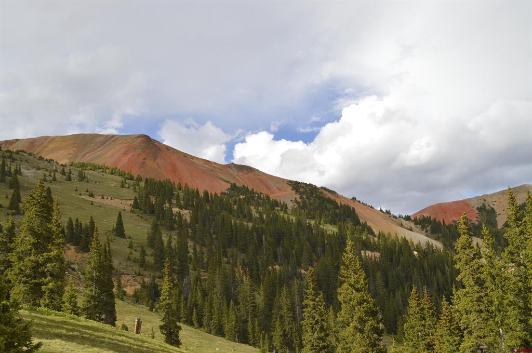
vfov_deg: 36.8
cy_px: 176
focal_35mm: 36
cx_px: 266
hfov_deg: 53.2
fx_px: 531
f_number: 10
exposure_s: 1/200
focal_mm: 24
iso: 100
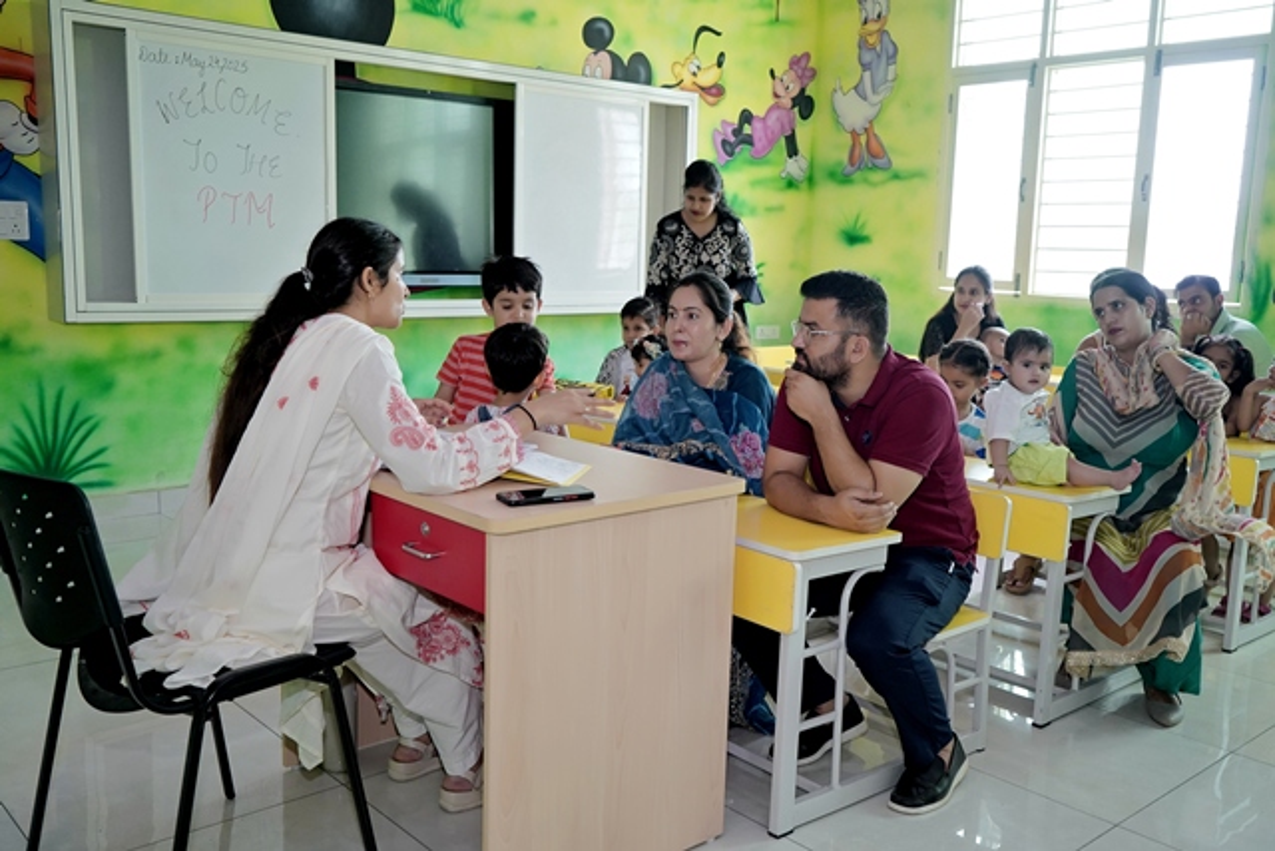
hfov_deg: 58.7
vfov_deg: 41.1
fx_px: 1134
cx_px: 638
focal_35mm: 32
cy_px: 426
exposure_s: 1/200
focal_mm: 32
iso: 2000
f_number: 4.5
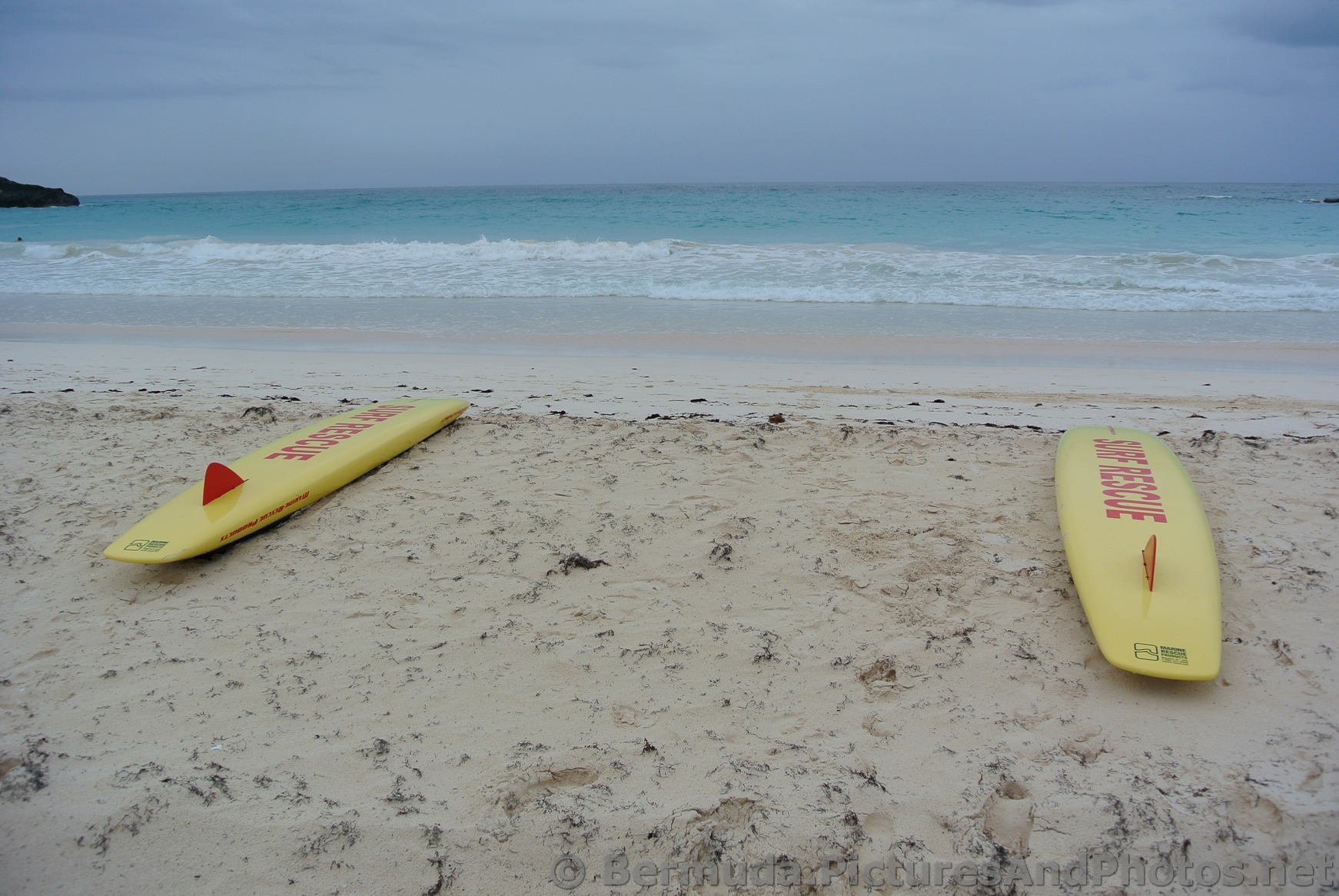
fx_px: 1005
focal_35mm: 27
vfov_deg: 48.0
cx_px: 670
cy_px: 448
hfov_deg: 67.3
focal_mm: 10
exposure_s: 1/640
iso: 100
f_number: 4.5
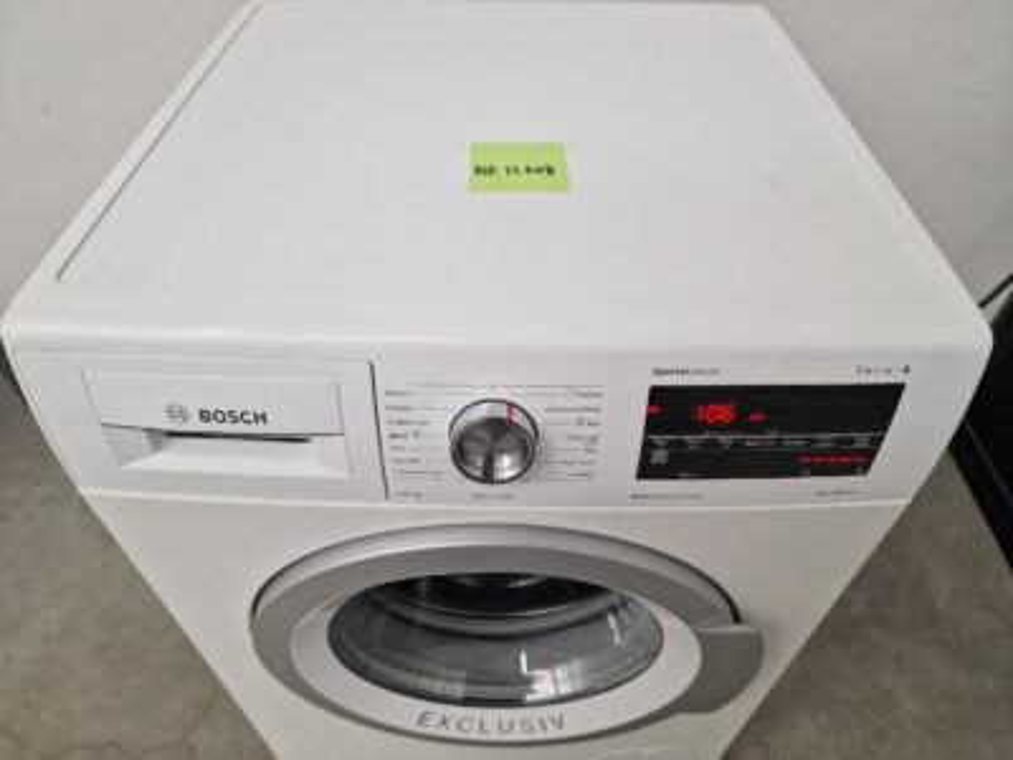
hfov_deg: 73.9
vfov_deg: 58.9
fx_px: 673
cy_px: 380
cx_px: 506
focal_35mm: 23
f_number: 1.8
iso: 160
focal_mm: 6.4
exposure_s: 1/100
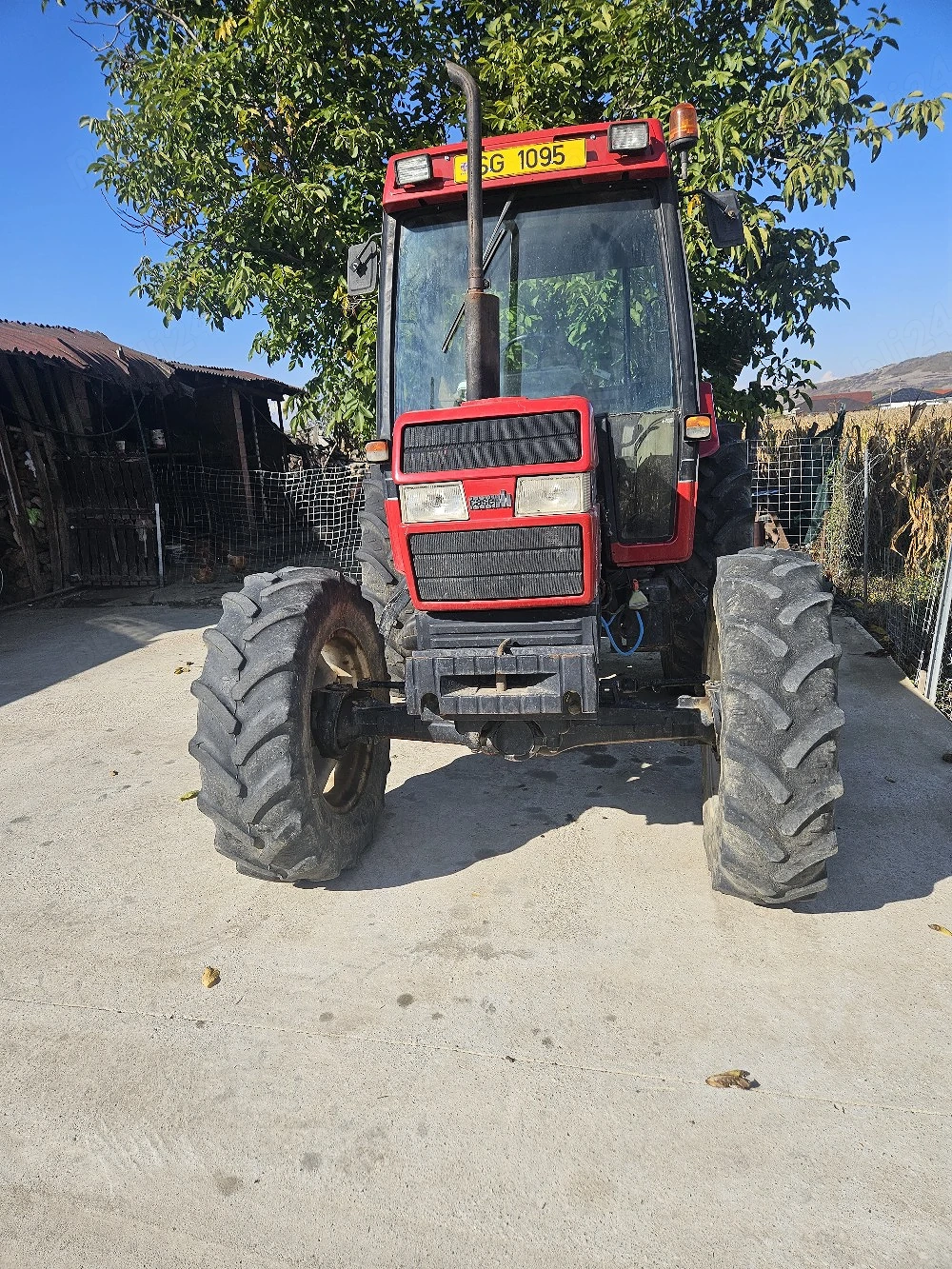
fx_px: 843
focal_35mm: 23
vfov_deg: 73.9
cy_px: 634
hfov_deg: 58.9
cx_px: 476
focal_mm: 5.4
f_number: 1.8
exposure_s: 1/1667
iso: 25
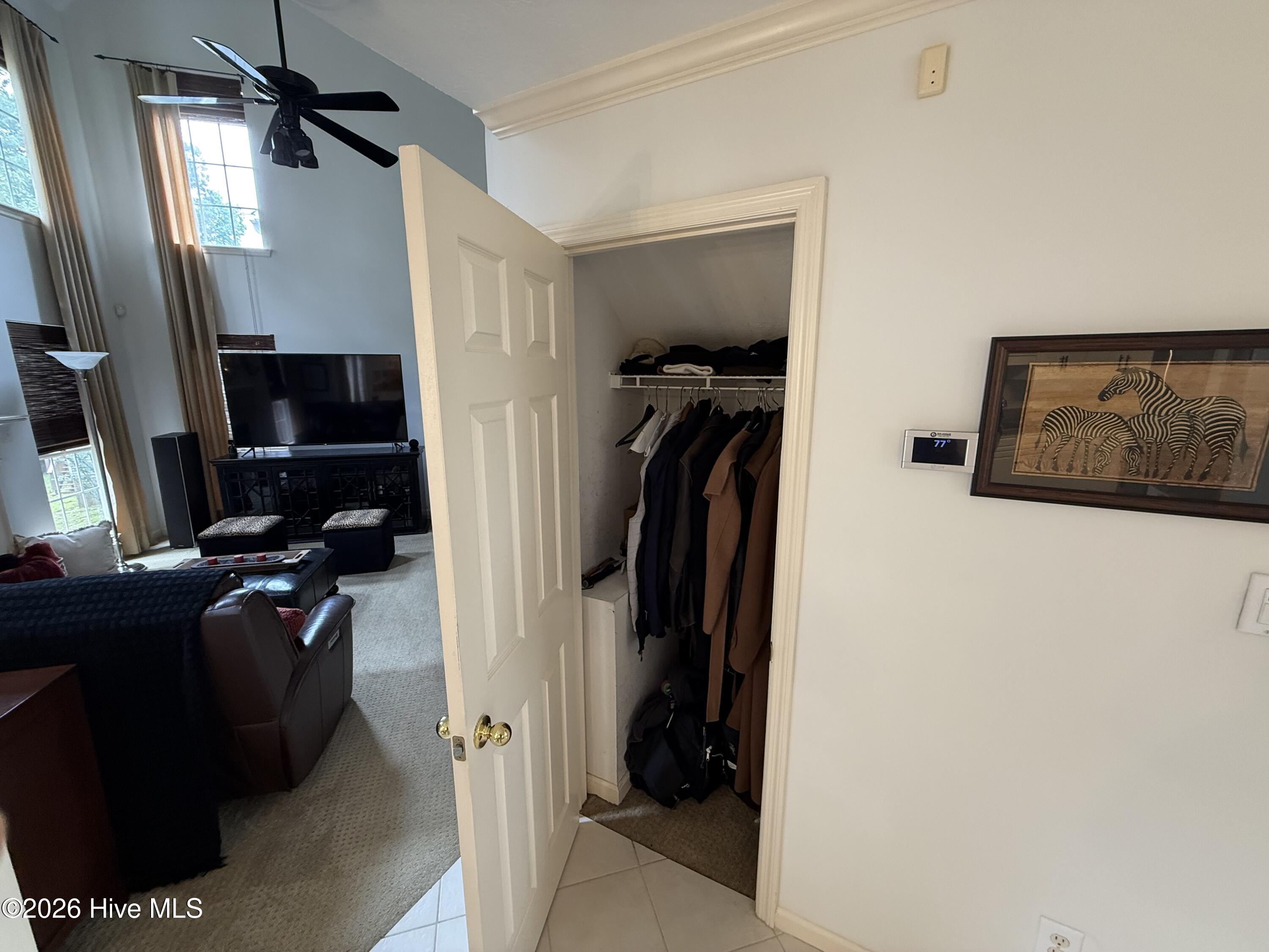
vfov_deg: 85.7
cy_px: 476
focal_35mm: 14
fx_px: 513
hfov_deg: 102.1
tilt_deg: -11.1
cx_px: 634
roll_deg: -0.3
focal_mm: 2.22
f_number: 2.2
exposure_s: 1/60
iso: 200
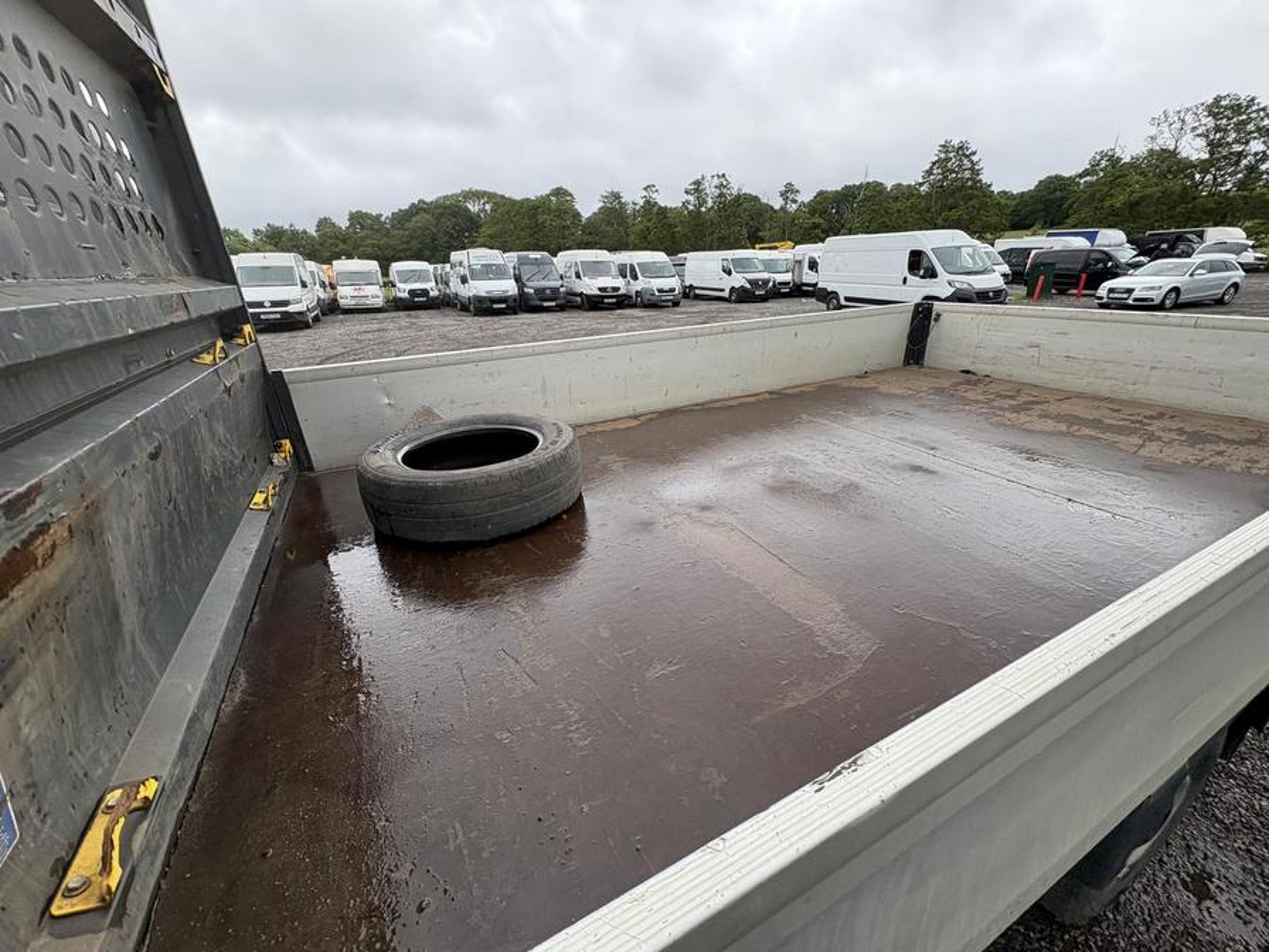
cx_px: 634
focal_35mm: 14
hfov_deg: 102.1
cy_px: 476
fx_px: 513
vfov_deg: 85.7
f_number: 2.2
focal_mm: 2.22
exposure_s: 1/329
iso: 40
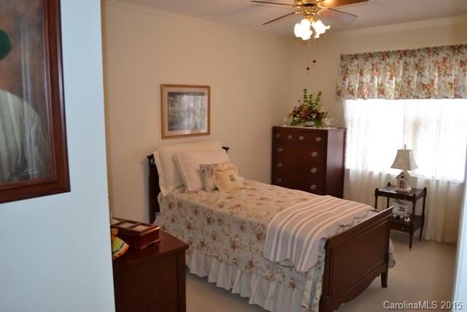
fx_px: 350
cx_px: 234
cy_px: 156
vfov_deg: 48.0
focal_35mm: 27
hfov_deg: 67.4
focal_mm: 18
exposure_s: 1/60
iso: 400
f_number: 3.5
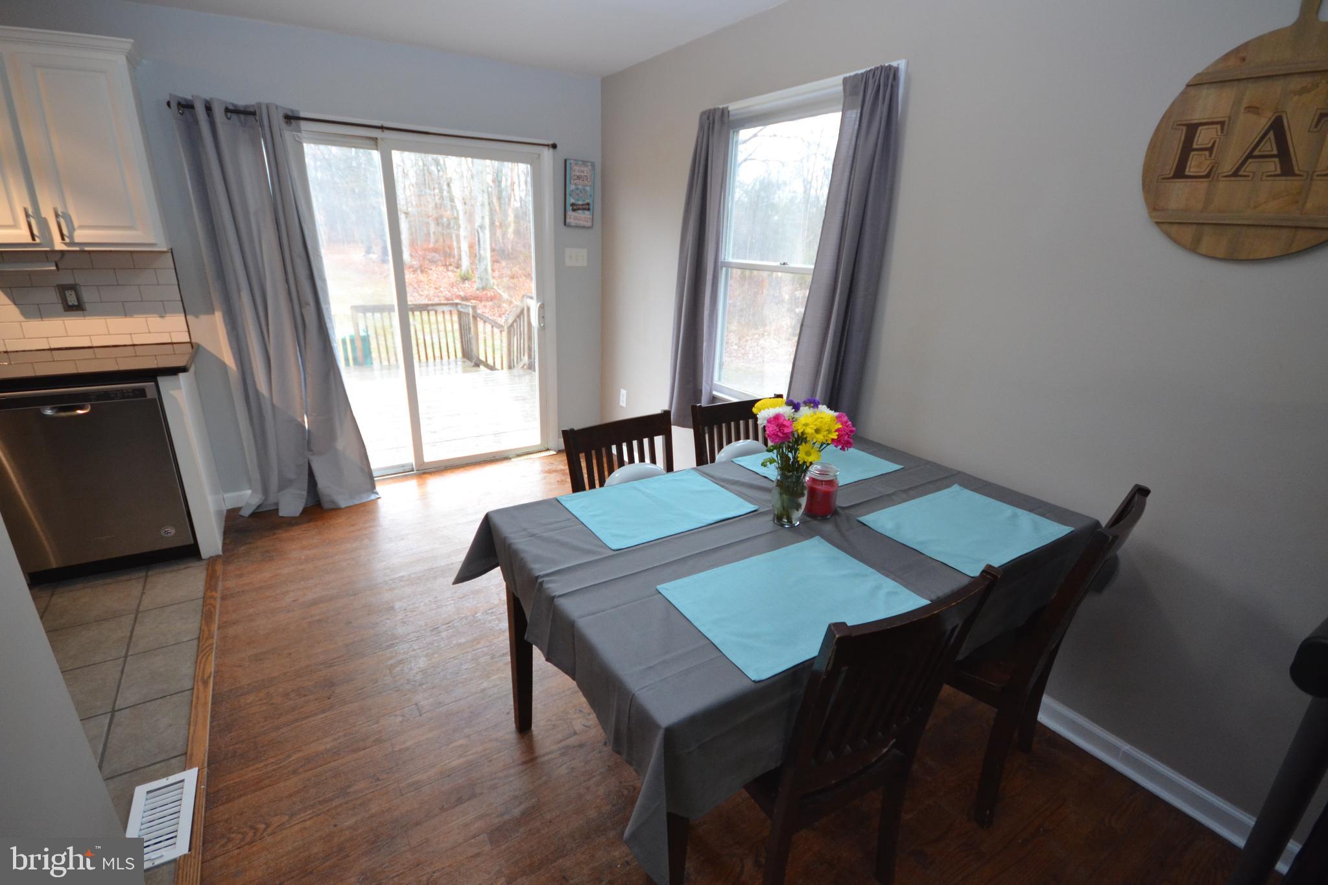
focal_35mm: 15
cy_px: 442
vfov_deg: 77.3
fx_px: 553
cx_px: 664
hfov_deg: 100.4
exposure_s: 1/60
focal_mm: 10
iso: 1000
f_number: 4
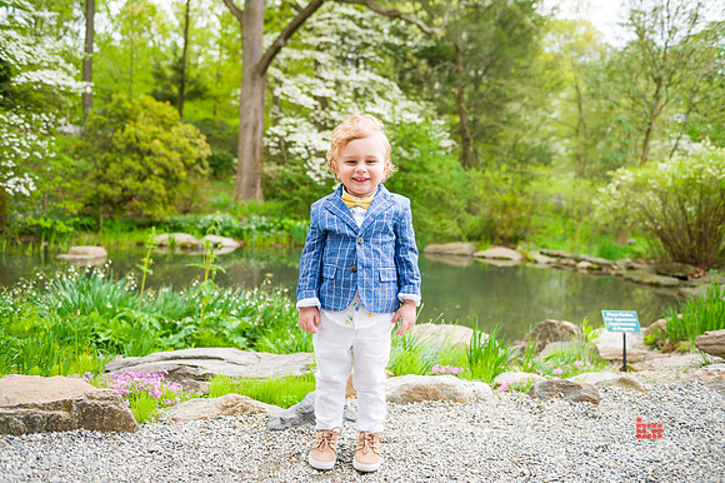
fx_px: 584
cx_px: 362
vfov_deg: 44.9
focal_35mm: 29
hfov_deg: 63.7
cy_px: 242
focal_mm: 29
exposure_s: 1/320
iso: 200
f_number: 3.5
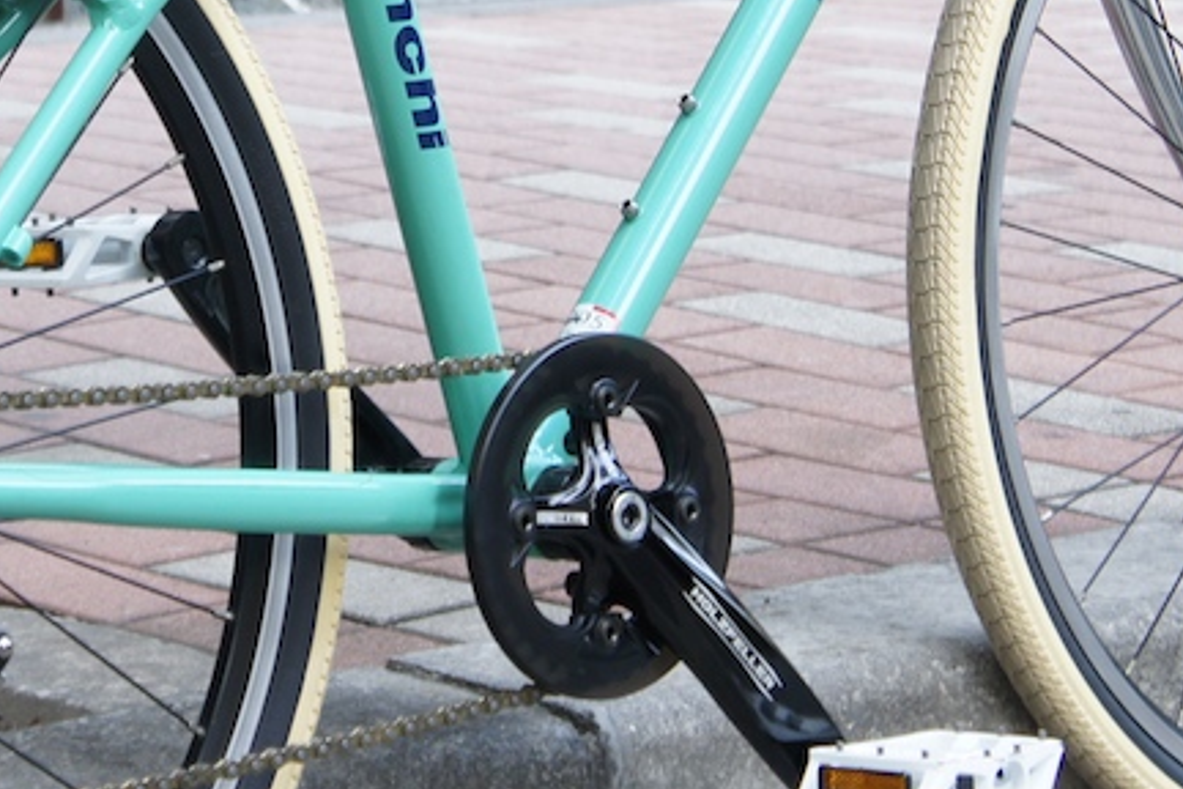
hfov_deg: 12.8
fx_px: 5257
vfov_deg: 8.5
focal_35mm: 160
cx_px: 244
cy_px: 41
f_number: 4.5
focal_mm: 36
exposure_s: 1/60
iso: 200
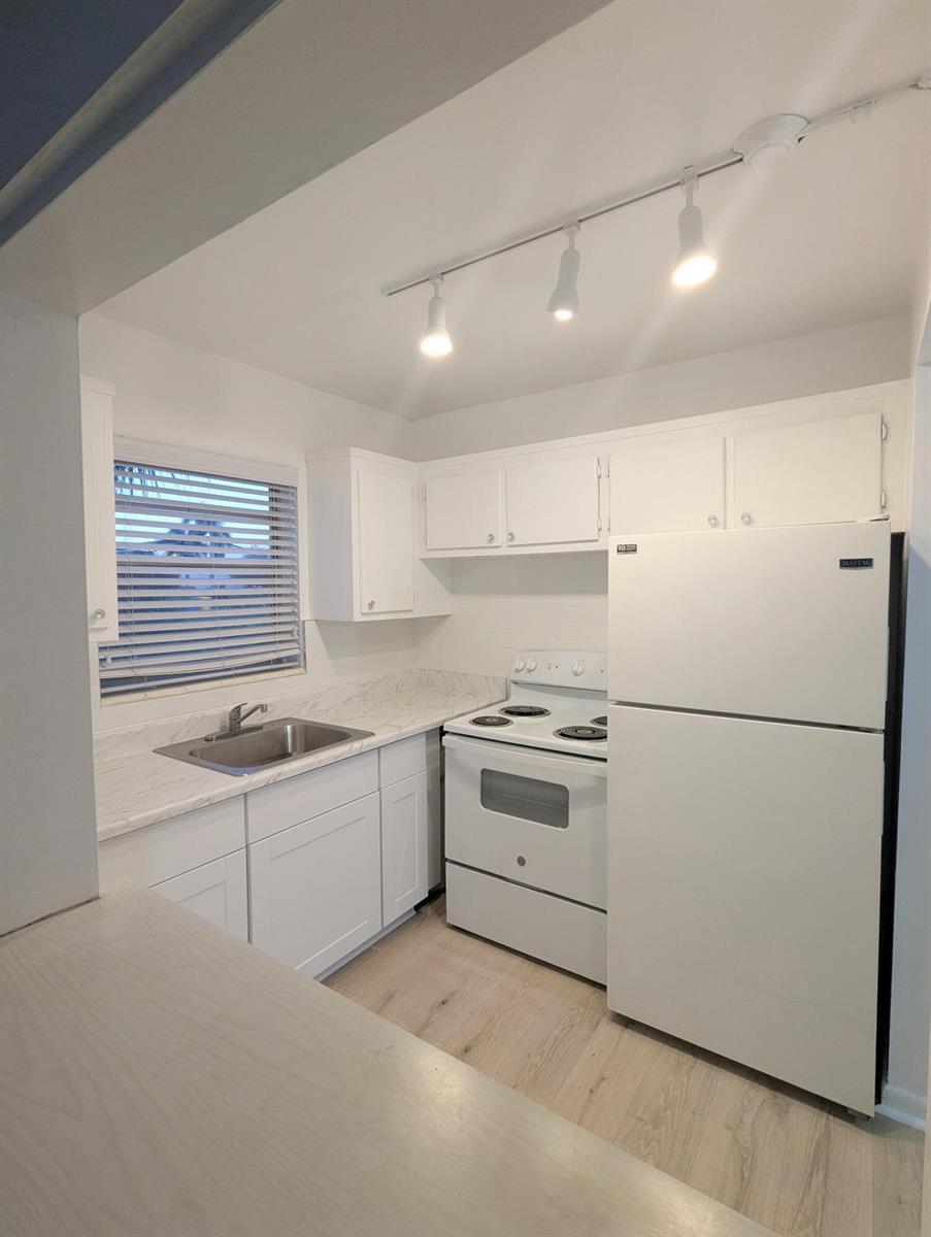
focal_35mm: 16
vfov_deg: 94.4
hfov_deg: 78.2
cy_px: 618
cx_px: 466
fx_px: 573
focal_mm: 2.35
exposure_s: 1/29.3
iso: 58
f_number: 2.2
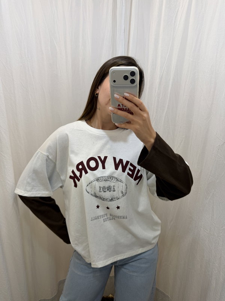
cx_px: 112
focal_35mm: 24
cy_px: 150
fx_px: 208
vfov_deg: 71.6
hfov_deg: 56.8
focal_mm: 6.76
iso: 125
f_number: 1.78
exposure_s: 1/100
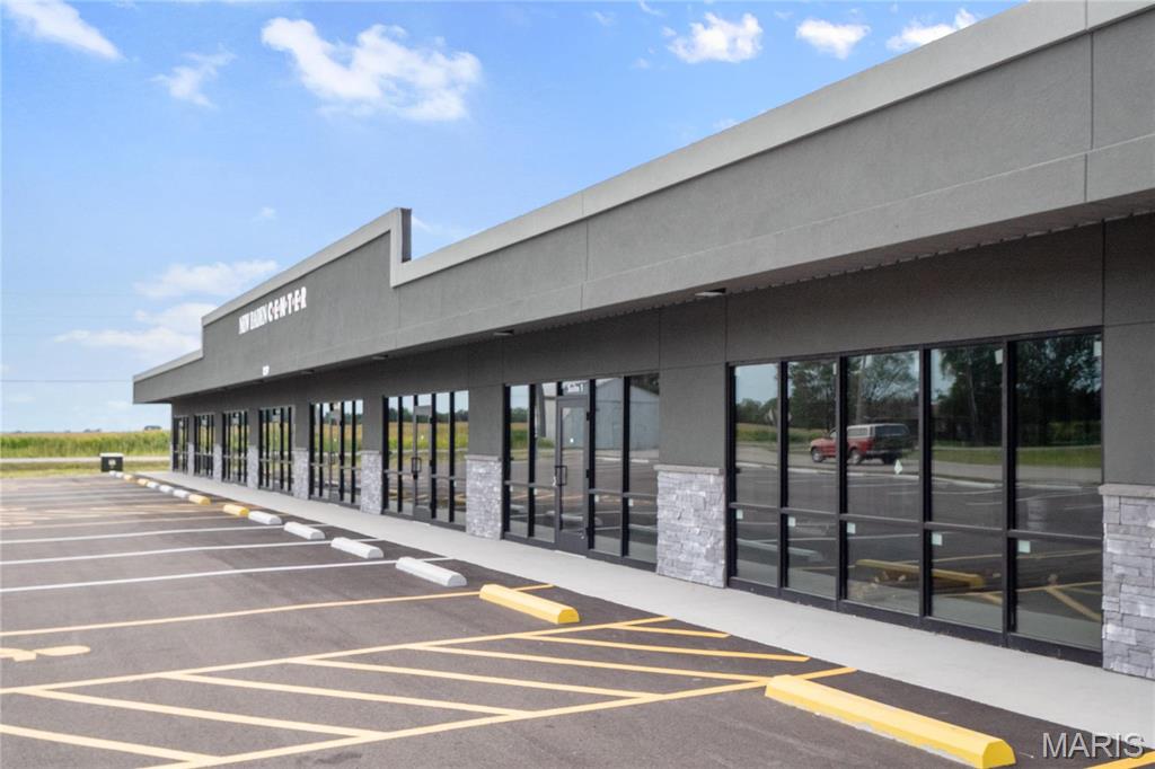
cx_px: 578
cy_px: 384
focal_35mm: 36
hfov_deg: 53.1
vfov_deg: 36.8
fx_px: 1155
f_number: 9
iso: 400
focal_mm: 18
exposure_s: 1/400
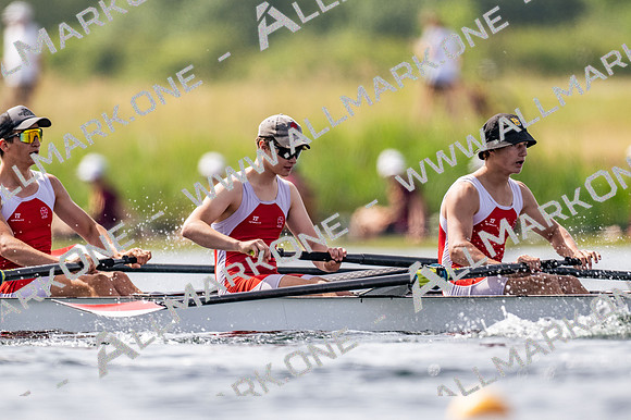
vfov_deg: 1.5
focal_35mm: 900
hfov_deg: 2.3
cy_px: 210
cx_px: 316
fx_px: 15765
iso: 200
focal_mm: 600
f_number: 4
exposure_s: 1/2500
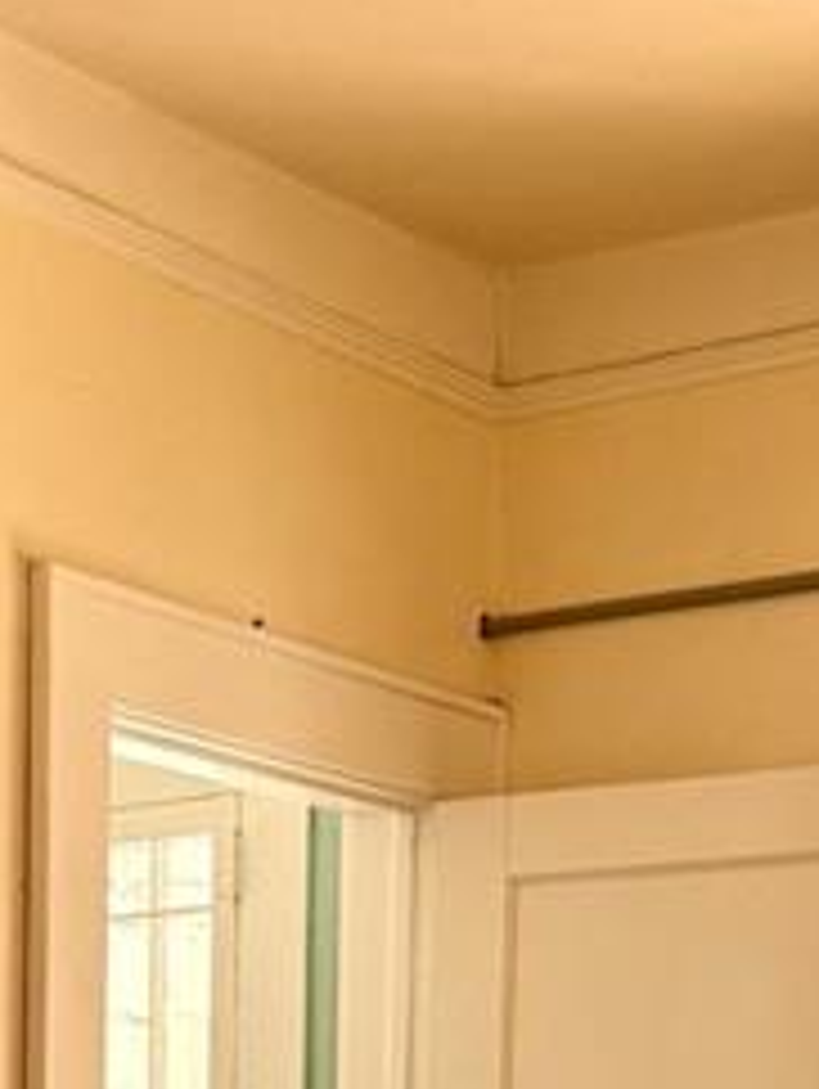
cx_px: -9
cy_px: 1593
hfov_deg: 12.3
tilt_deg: -2.4
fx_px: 3747
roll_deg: -0.6
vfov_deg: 15.4
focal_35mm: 119
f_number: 1.78
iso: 160
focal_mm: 6.76
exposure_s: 1/121
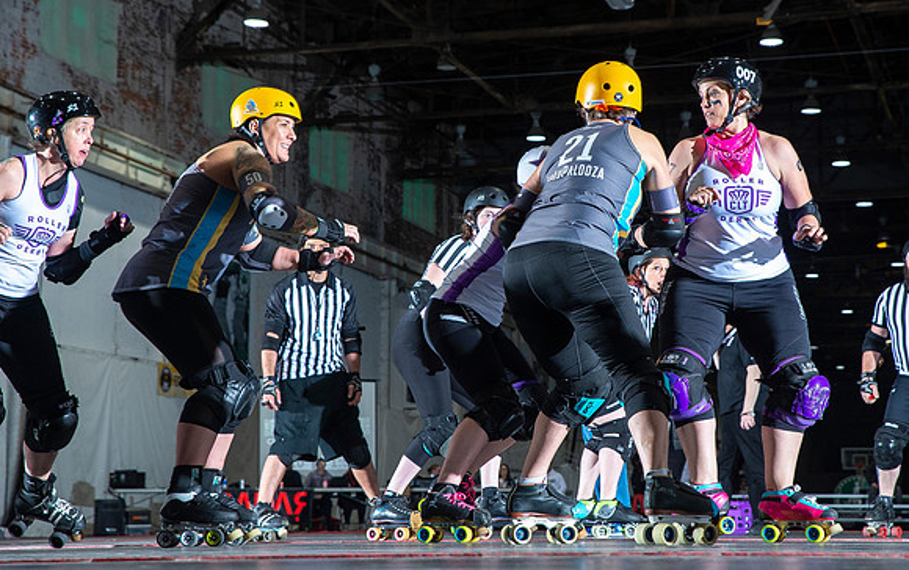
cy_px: 215
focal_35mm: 83
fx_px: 2070
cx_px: 511
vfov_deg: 15.7
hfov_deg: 24.8
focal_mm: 70
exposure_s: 1/160
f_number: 7.1
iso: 800
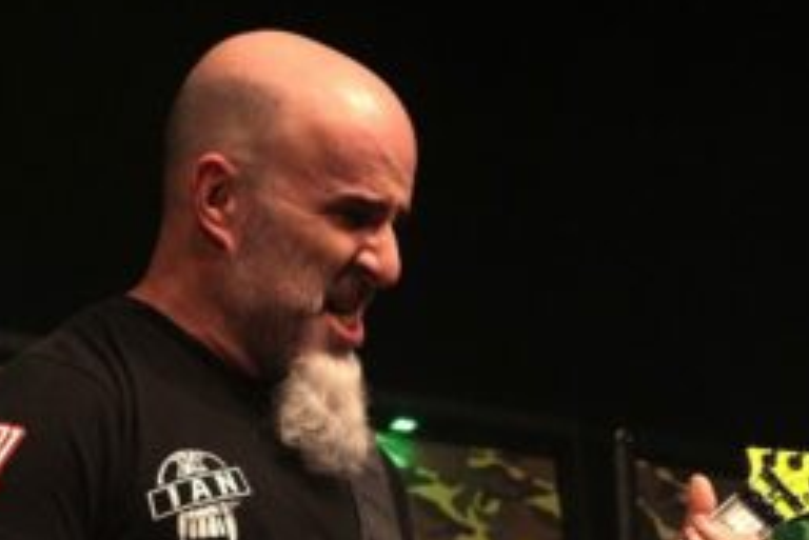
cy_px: 669
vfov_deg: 6.0
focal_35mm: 230
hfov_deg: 9.0
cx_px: 376
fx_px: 5160
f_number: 4.5
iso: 4000
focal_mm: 51
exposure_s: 1/160
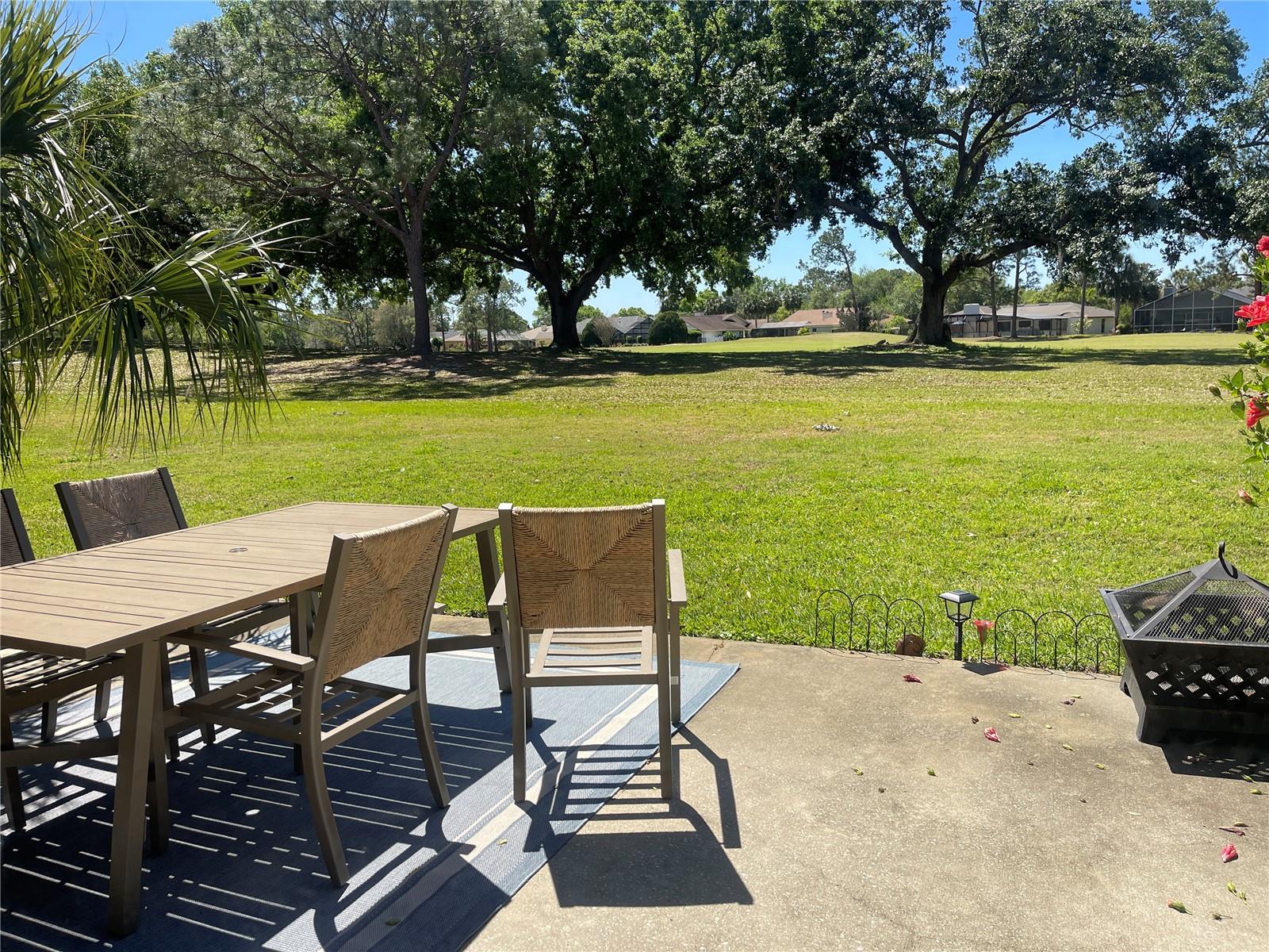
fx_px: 916
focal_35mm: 25
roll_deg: +1.6
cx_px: 634
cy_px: 476
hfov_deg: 69.4
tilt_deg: -9.2
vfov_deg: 54.9
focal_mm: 5.1
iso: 32
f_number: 1.6
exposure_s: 1/1493
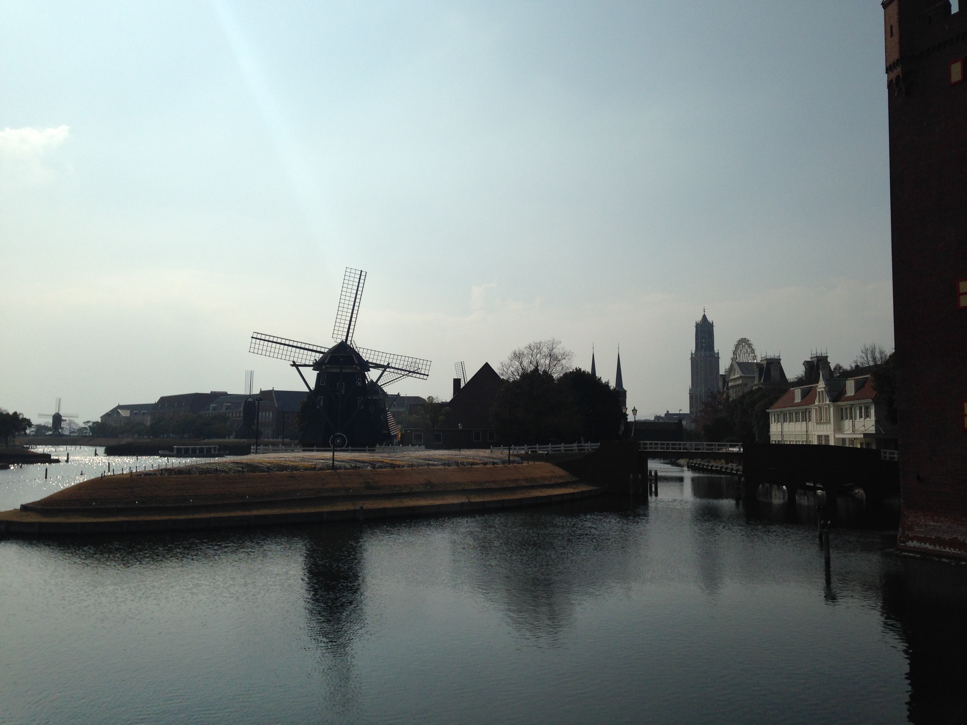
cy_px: 362
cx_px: 484
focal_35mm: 33
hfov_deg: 55.4
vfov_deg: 42.9
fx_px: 922
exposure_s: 1/9091
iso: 50
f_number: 2.4
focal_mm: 4.12
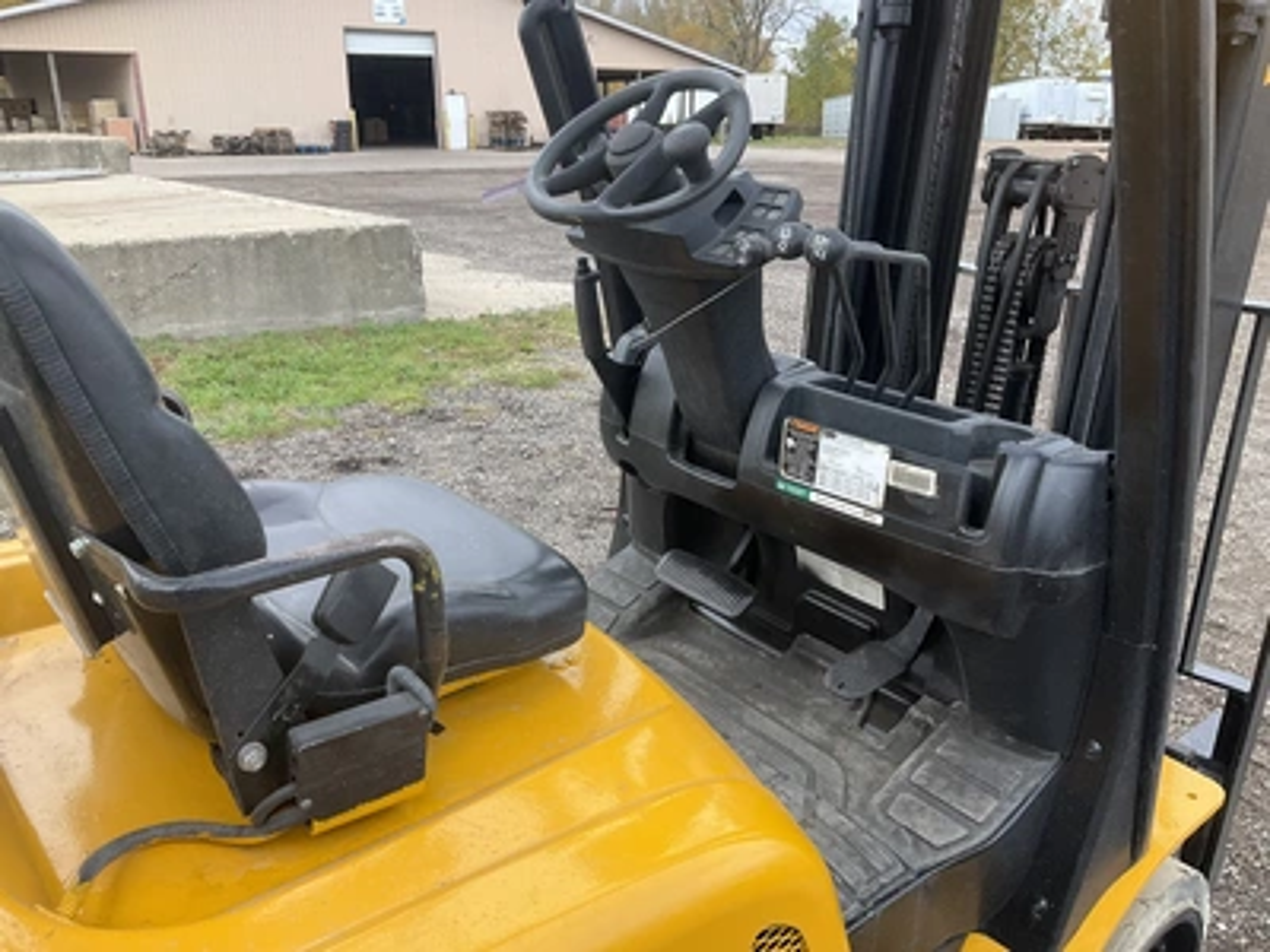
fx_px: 1064
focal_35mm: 29
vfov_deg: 48.2
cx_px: 635
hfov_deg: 61.7
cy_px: 476
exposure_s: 1/378
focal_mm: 3
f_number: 1.8
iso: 25
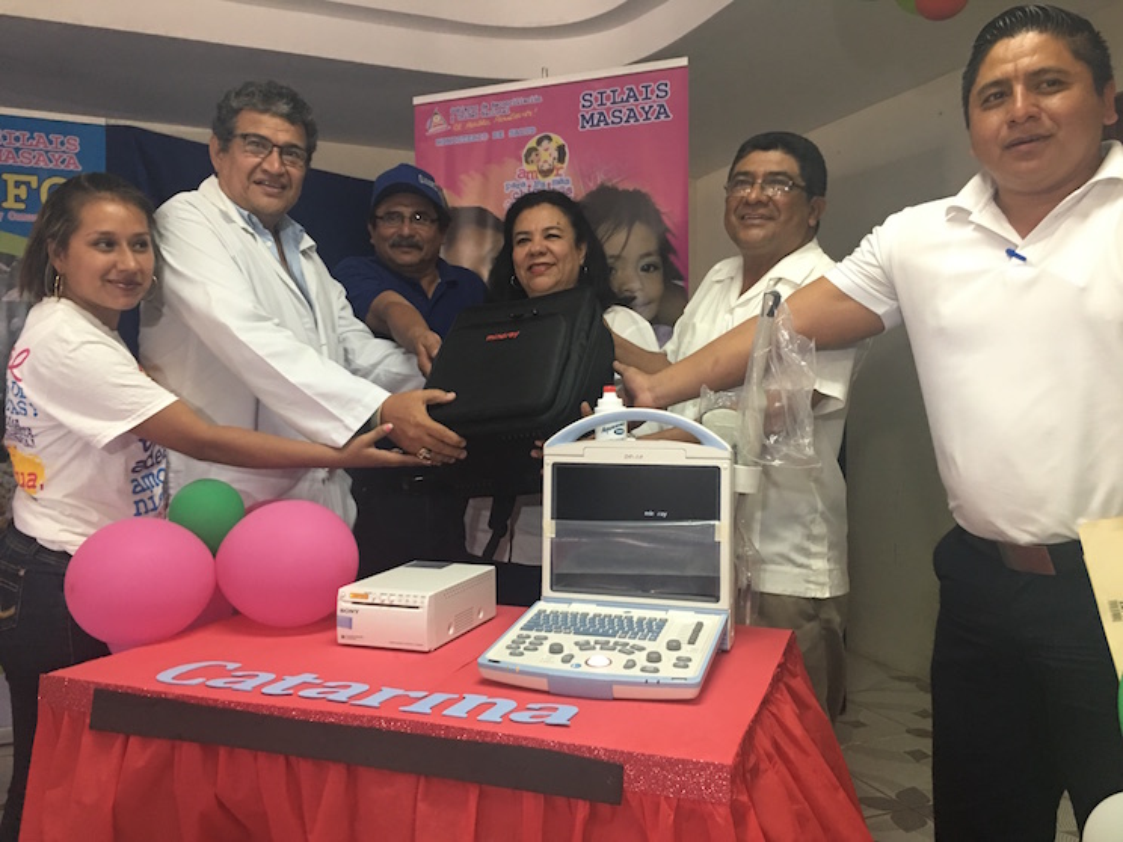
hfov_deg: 61.7
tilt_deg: +0.2
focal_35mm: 29
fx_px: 941
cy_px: 421
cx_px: 562
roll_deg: +0.0
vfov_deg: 48.2
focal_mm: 4.15
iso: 80
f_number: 2.2
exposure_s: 1/15
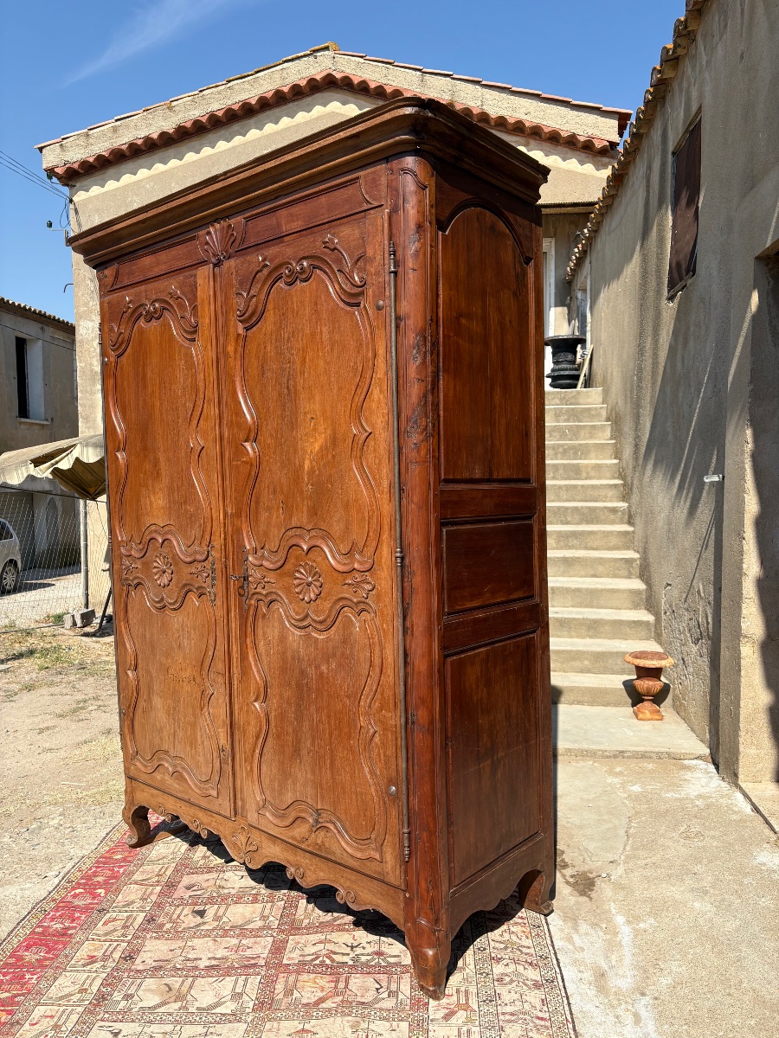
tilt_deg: -3.6
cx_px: 390
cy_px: 519
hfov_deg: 53.1
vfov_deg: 67.3
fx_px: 780
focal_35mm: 26
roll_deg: +0.4
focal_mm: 5.96
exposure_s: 1/2451
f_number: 1.6
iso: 50
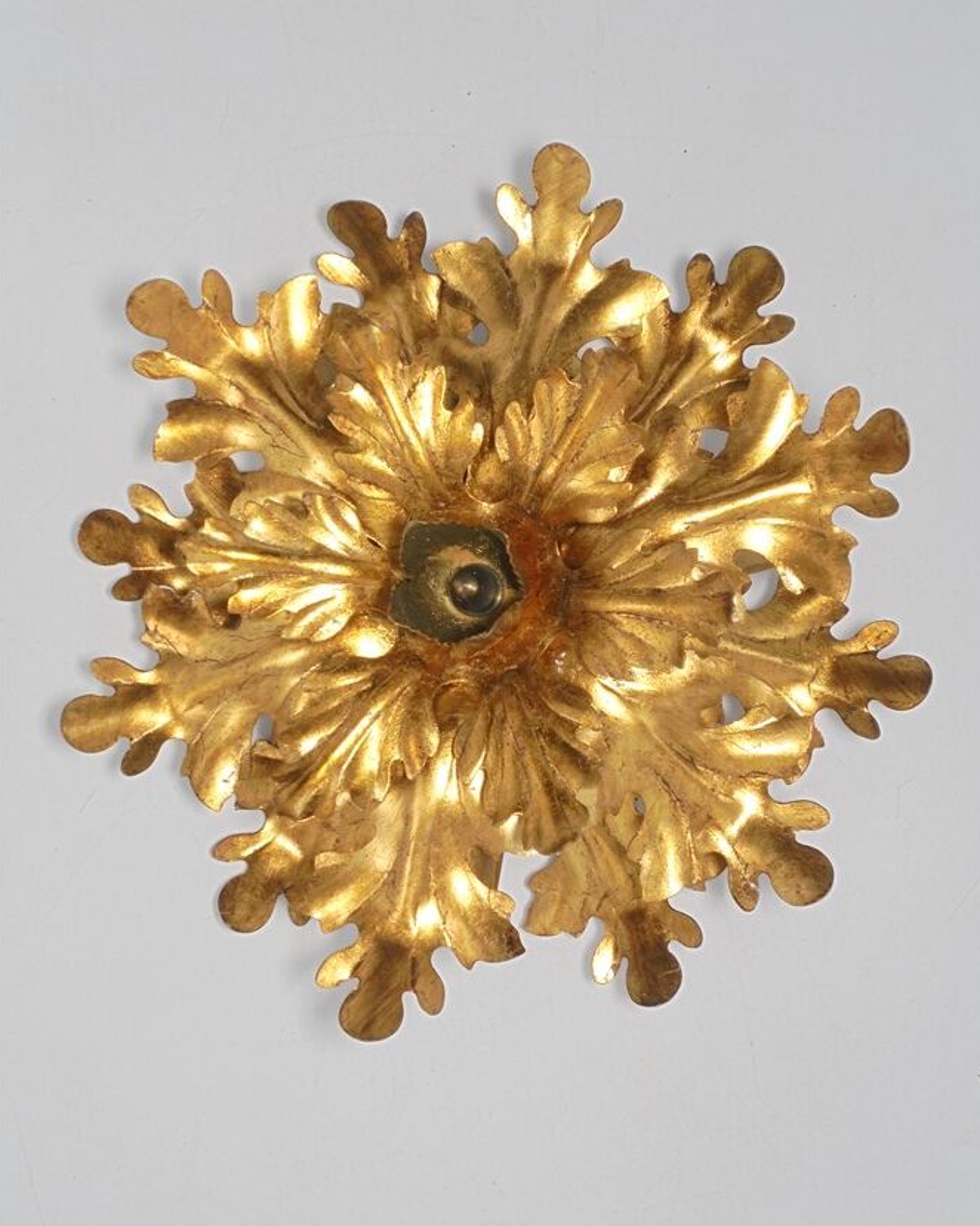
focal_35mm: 52
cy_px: 606
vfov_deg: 36.0
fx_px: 1886
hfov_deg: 29.1
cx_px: 492
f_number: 4.8
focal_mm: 8.9
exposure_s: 1/30
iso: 160
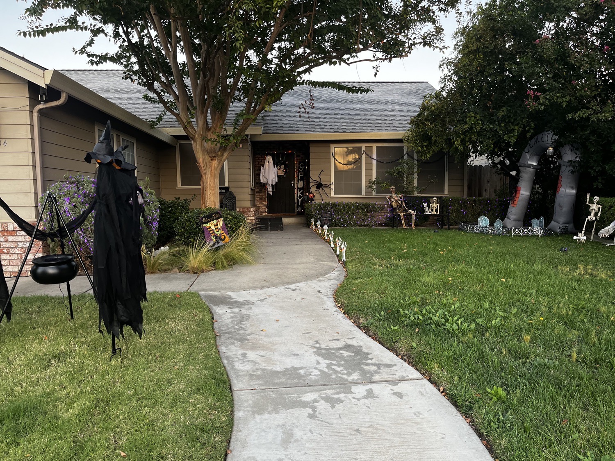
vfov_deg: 53.1
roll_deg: +1.8
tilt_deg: -6.5
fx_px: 462
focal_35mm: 26
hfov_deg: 67.3
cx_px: 308
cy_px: 230
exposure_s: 1/110
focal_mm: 5.1
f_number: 1.6
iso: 125
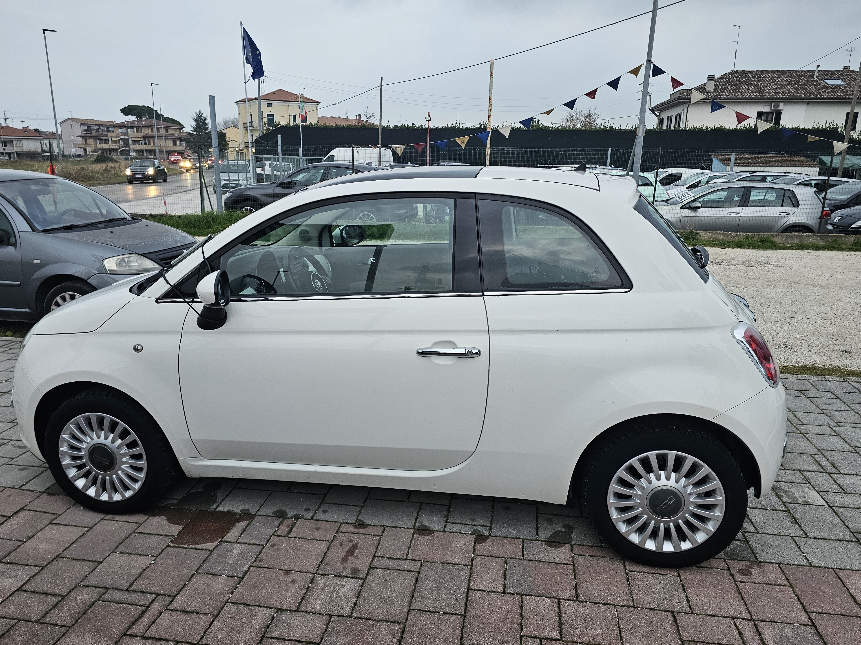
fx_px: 597
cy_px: 318
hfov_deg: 71.6
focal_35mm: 24
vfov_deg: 56.8
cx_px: 428
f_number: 1.7
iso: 200
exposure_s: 1/100
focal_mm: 6.3
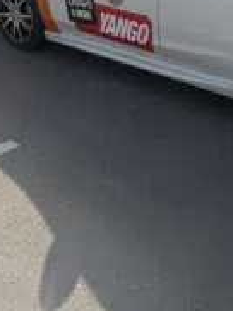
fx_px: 475
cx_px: 206
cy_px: -5
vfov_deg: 32.9
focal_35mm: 53
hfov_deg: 26.7
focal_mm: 6.76
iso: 80
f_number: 1.78
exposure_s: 1/8130
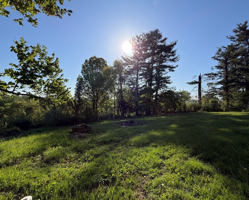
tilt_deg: +0.7
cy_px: 97
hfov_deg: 89.3
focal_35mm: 17
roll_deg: -1.1
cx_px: 137
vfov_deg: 77.0
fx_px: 125
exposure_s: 1/841
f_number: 2.2
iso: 20
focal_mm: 2.22
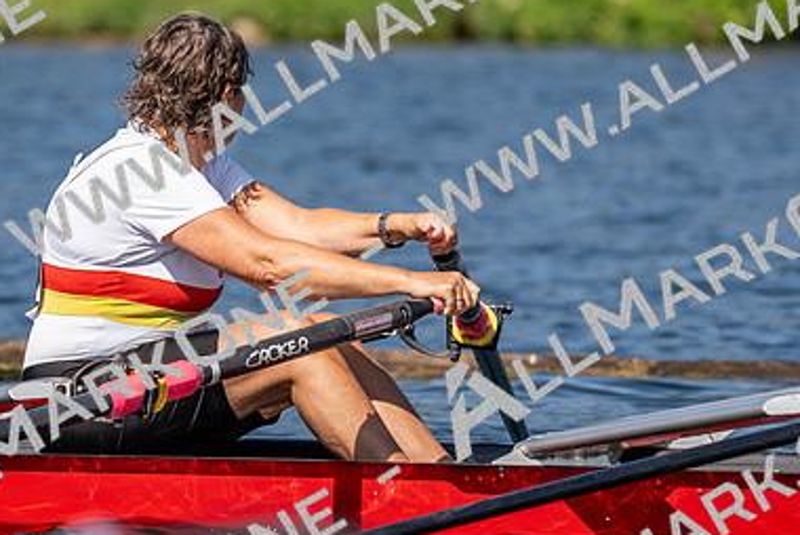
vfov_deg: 2.6
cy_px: 262
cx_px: 265
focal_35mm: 520
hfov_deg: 4.0
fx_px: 11564
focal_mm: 341
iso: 250
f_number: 6.3
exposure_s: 1/2000
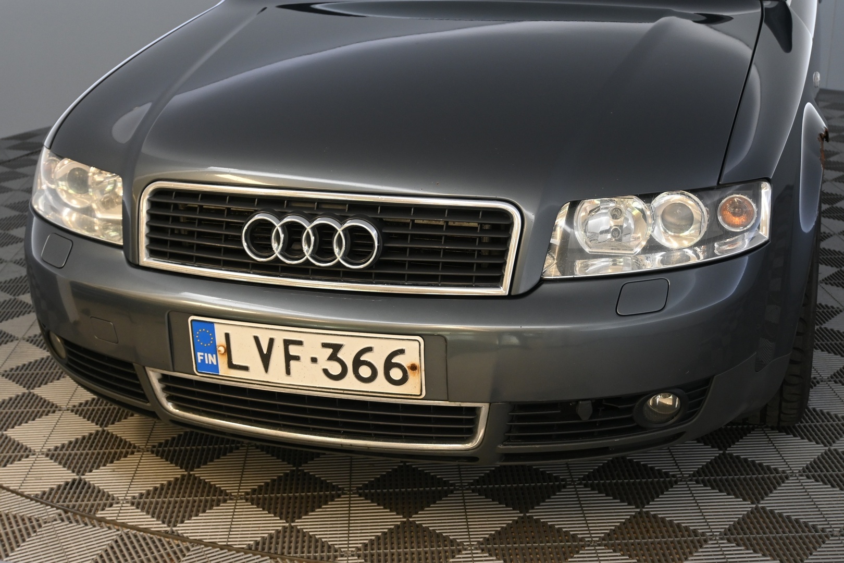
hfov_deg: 41.7
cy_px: 282
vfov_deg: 28.5
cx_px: 422
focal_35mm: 47
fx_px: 1108
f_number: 5
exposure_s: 1/50
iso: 720
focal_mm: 31.5
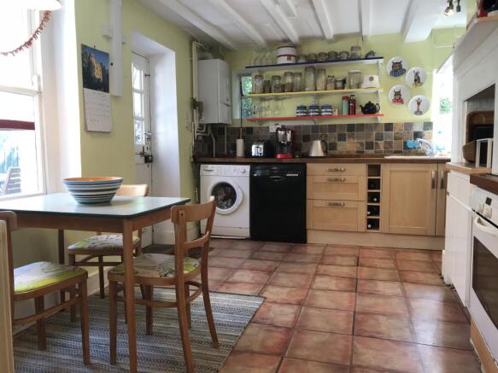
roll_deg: +0.5
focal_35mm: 28
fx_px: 403
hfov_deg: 63.5
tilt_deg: -5.5
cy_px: 186
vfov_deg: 49.7
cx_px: 249
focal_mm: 3.99
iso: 25
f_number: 1.8
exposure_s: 1/33
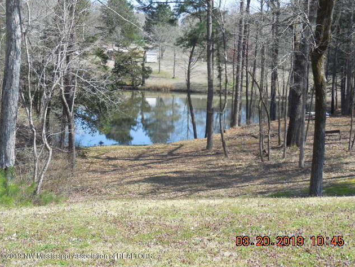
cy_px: 132
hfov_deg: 29.0
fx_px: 687
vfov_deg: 21.9
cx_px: 179
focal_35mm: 67
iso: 125
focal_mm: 10.9
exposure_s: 1/400
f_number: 4.2
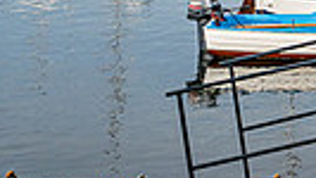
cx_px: 687
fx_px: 1341
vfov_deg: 7.1
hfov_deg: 11.7
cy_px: -250
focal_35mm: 160
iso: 800
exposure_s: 1/1000
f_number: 8
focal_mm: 35
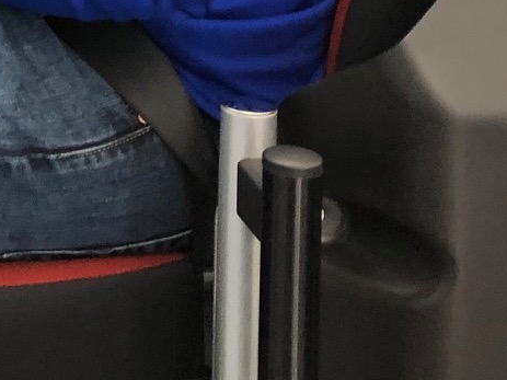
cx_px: -356
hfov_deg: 14.5
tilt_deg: -2.1
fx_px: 1786
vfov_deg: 11.0
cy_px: -387
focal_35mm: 122
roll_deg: -2.0
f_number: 1.8
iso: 40
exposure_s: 1/20
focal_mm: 3.99
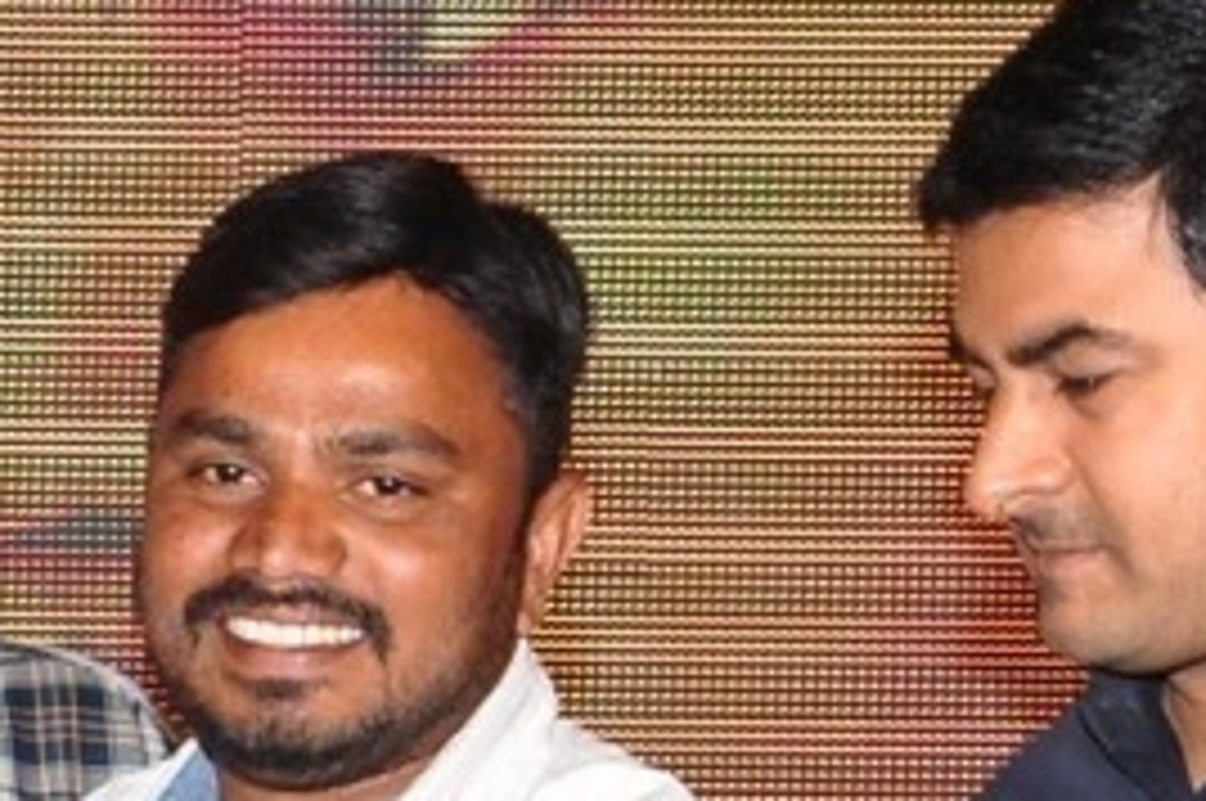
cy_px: 1523
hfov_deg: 7.2
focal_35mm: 282
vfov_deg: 4.8
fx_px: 9435
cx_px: -428
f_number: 6.3
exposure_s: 1/125
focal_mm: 42
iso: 400
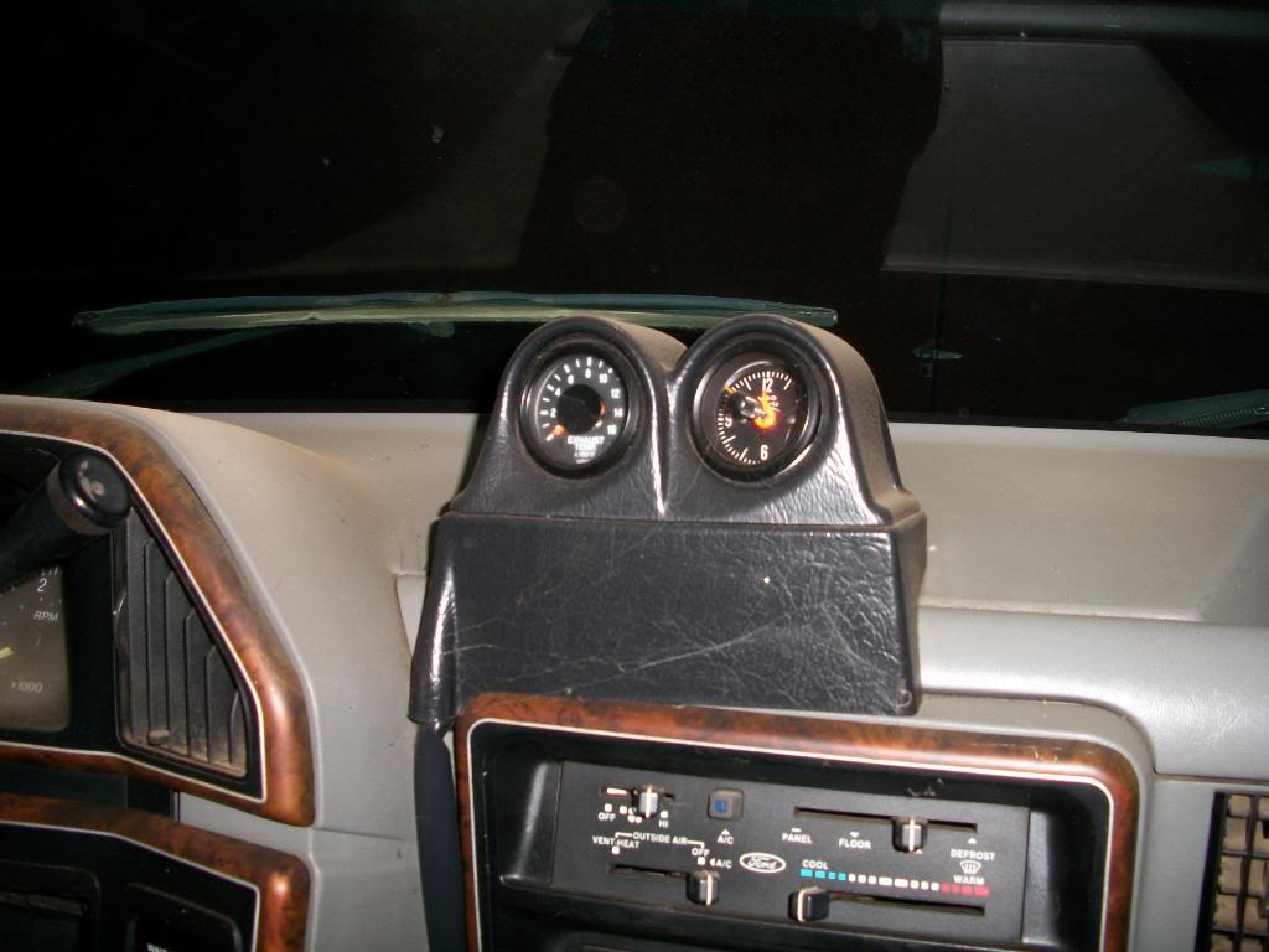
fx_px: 1283
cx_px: 634
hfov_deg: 52.6
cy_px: 476
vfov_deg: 40.7
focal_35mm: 35
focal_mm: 6.3
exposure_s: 1/30
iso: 80
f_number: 3.1
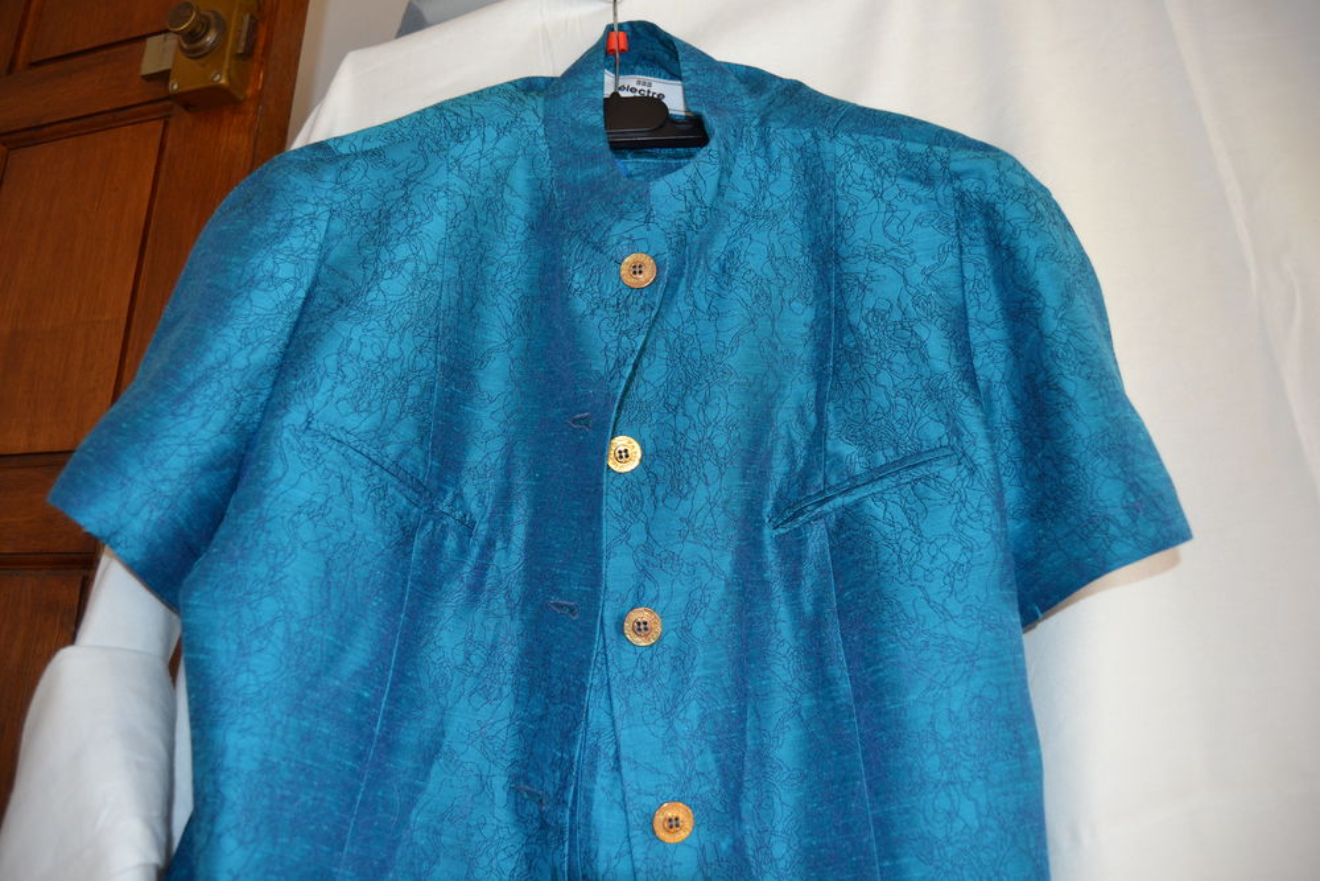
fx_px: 990
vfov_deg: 47.9
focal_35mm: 27
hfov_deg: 67.4
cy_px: 440
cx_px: 660
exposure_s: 1/60
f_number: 3.5
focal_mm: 18
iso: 400
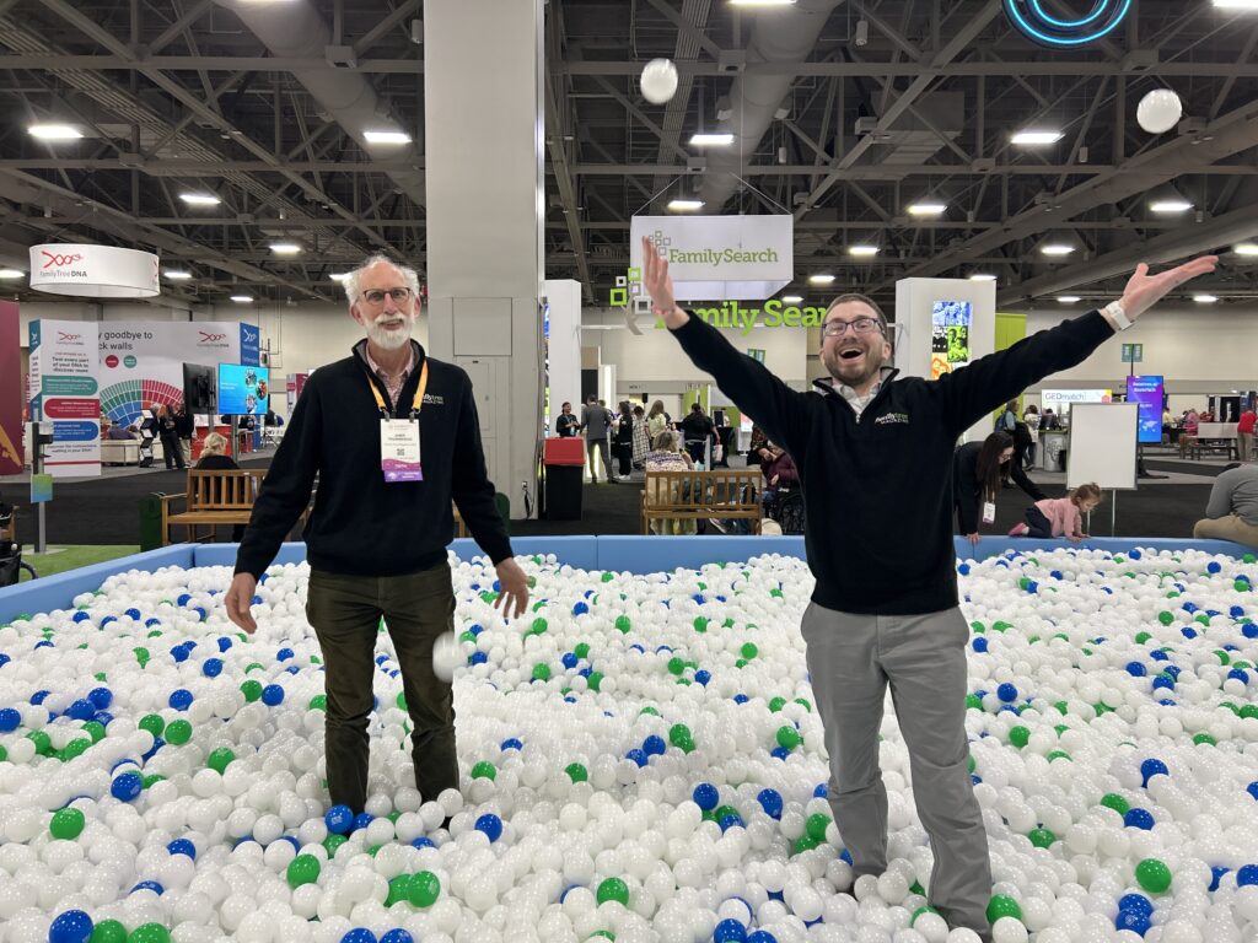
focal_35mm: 26
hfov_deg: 67.3
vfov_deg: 53.1
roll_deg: -0.6
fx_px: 945
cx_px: 629
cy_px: 472
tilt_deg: -3.1
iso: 80
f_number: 1.5
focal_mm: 5.7
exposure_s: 1/60
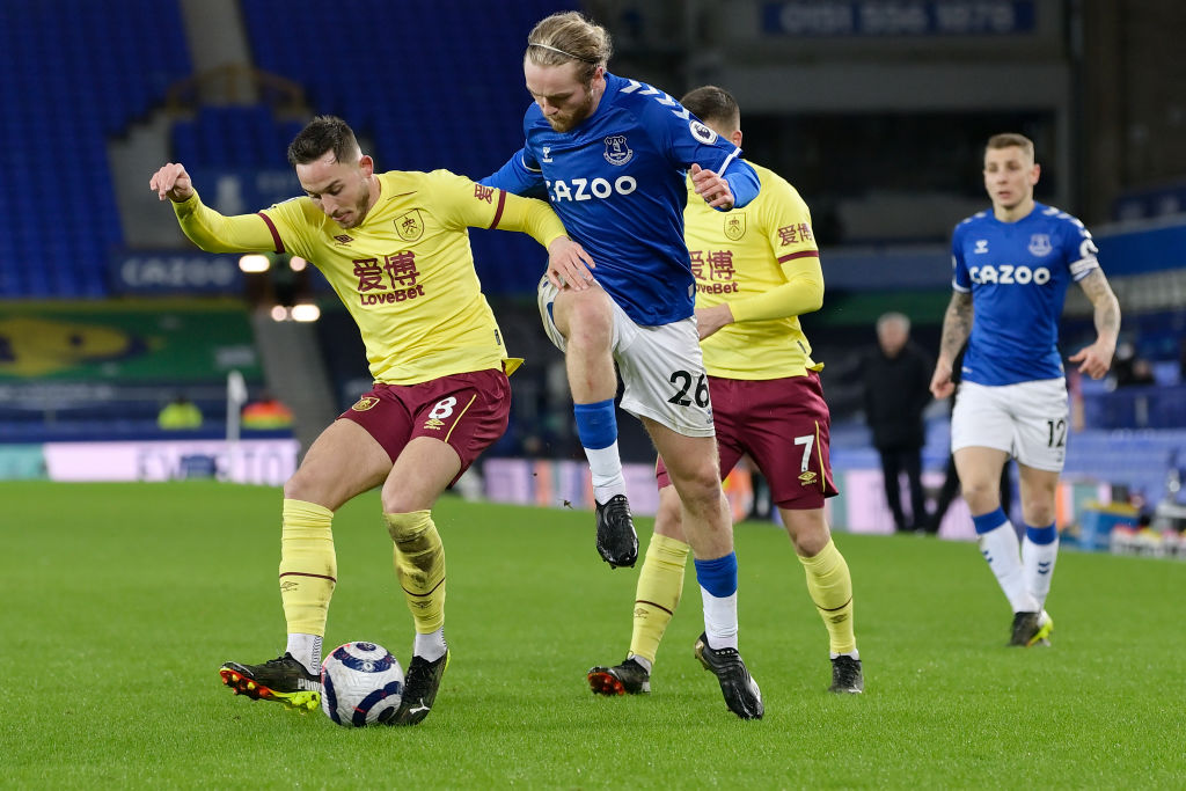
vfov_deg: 11.0
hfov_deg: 16.4
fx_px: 4118
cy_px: 396
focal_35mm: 125
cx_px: 593
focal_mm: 125
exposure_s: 1/1600
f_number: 2.8
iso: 1600
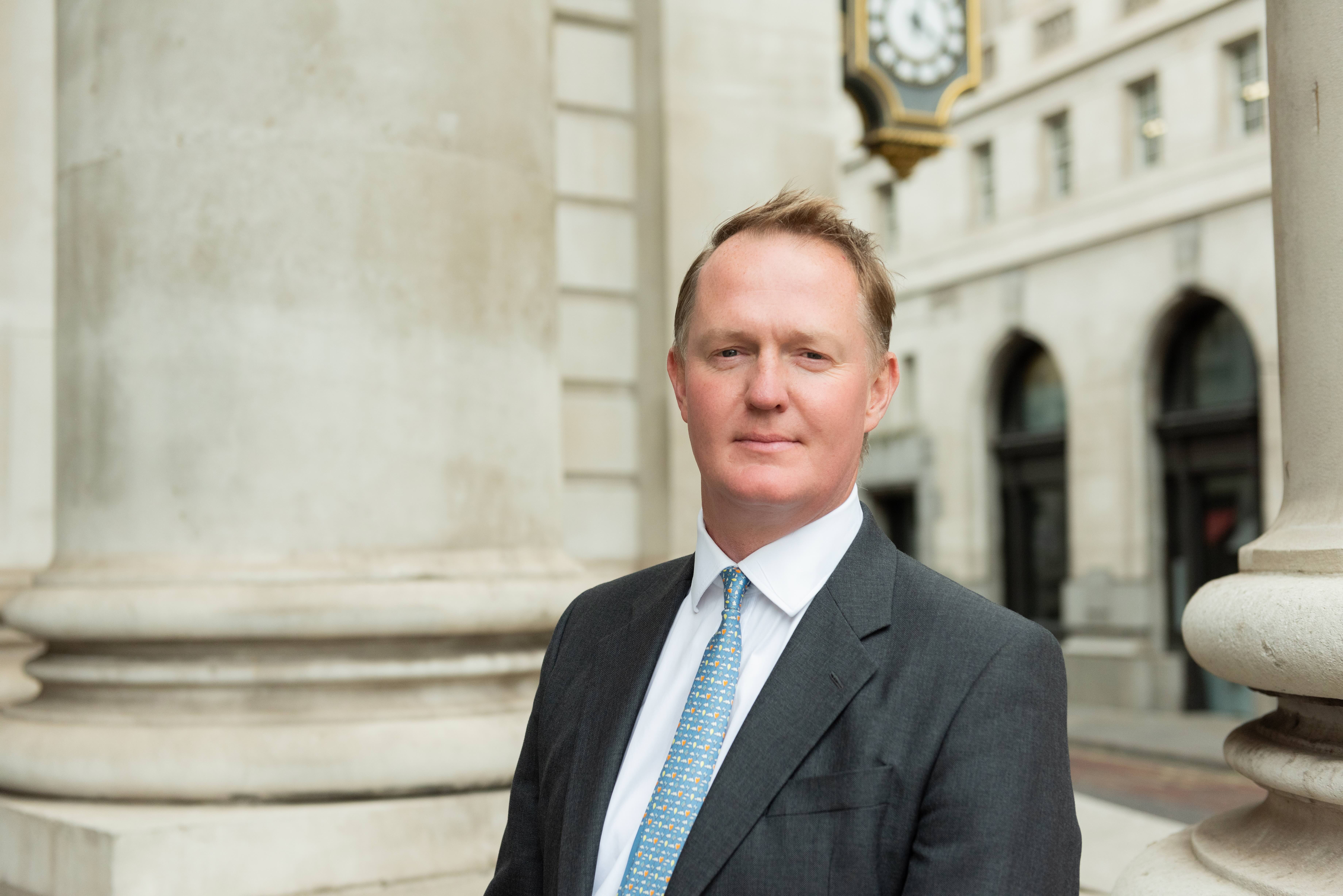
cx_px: 672
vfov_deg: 26.0
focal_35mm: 52
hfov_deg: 38.2
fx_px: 1940
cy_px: 448
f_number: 3.5
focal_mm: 52
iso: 500
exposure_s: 1/2000
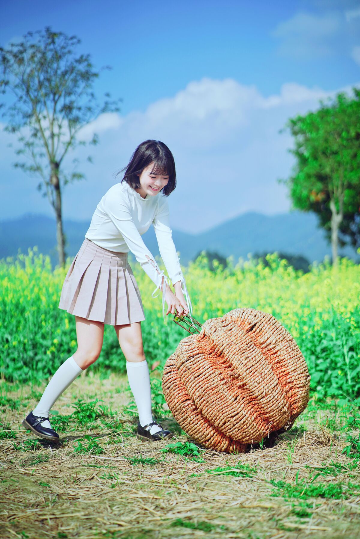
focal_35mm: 85
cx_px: 180
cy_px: 270
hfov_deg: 16.1
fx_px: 1274
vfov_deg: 23.9
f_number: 2
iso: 100
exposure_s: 1/8000
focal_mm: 85
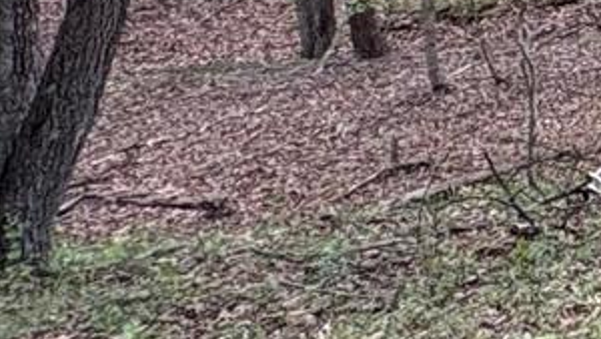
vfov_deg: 10.5
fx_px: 1658
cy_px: -383
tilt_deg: -2.8
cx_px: 1601
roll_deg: +0.8
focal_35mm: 104
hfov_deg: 12.9
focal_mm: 2.22
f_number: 2.2
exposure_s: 1/224
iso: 40
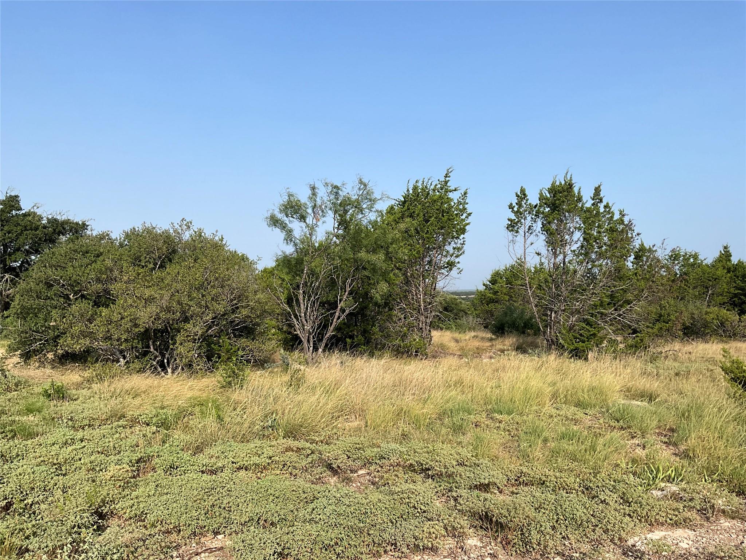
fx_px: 625
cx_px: 373
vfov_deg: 48.2
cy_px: 280
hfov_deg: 61.7
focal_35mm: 29
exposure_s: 1/1912
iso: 25
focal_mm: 3
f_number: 1.8
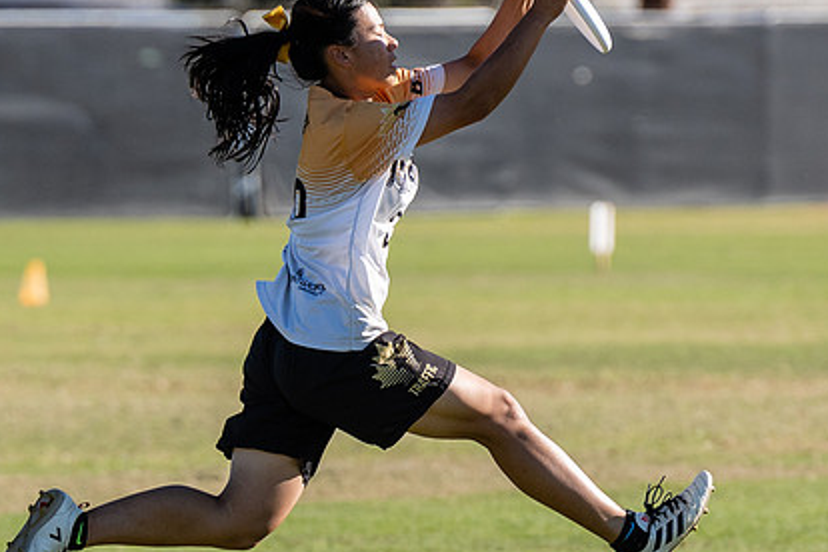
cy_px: 469
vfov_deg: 1.8
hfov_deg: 2.7
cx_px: 286
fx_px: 17778
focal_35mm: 773
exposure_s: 1/2500
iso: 200
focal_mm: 200
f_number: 4
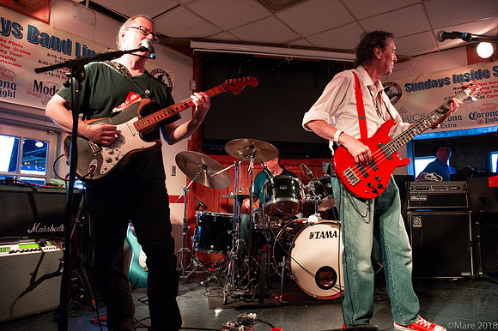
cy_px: 166
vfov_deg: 53.1
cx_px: 249
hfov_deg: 73.8
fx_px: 332
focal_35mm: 24
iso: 6400
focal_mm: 24
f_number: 6.3
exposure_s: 1/40
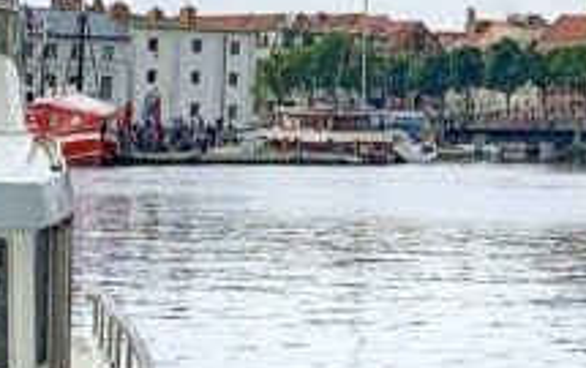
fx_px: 2095
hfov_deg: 14.5
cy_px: 229
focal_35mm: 131
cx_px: 965
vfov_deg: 10.0
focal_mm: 4.25
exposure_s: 1/1400
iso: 25
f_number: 1.8
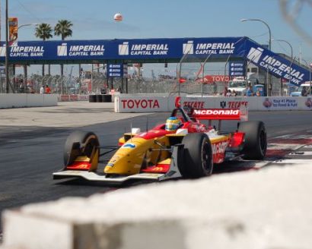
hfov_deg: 26.4
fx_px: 665
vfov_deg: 21.3
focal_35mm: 72
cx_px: 184
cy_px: 125
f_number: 6.3
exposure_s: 1/1000
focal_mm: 42
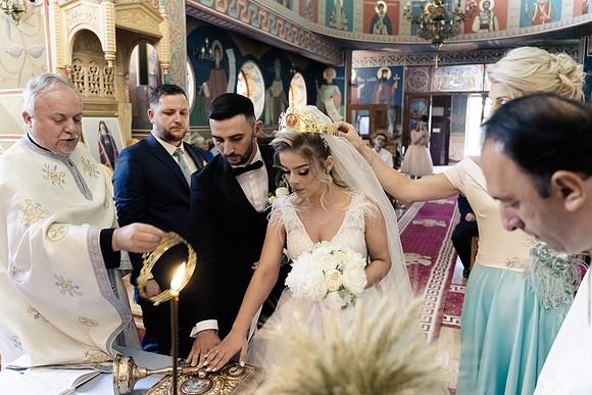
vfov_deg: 46.4
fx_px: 461
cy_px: 198
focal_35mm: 28
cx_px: 296
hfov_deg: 65.5
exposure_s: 1/125
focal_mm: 28
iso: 4000
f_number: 2.8
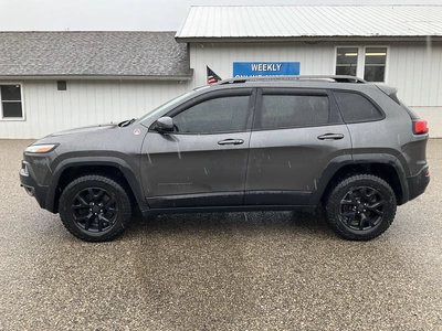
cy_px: 166
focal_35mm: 29
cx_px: 221
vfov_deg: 48.2
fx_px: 370
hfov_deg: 61.7
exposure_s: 1/122
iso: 25
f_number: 1.8
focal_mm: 3
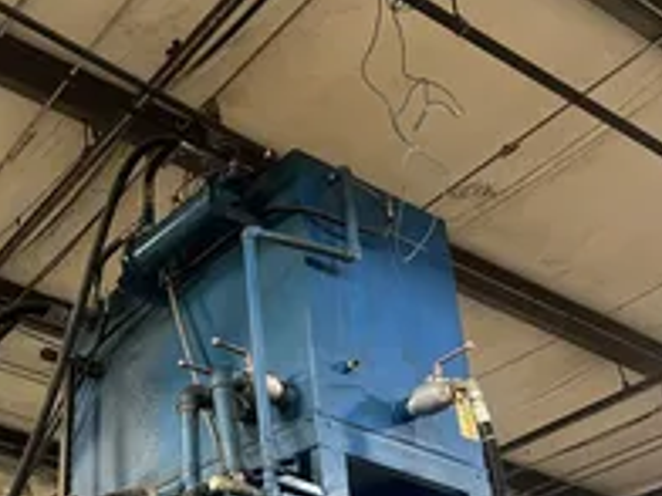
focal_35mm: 53
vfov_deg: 26.9
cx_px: -3
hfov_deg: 33.1
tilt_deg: +25.0
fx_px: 1014
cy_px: 408
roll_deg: -4.5
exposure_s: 1/43
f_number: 1.5
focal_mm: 5.7
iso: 400
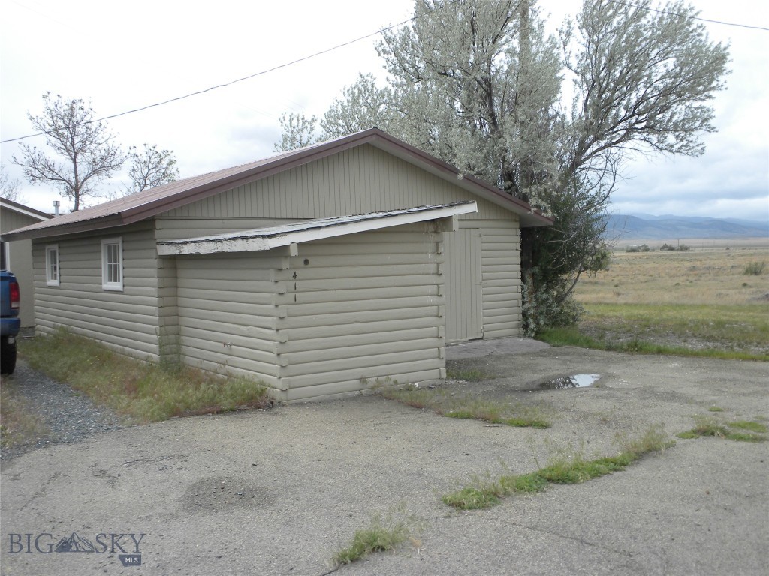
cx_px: 384
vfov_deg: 38.7
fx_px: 822
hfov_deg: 50.1
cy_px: 288
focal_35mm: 37
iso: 64
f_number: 10
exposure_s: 1/73.3
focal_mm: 6.6
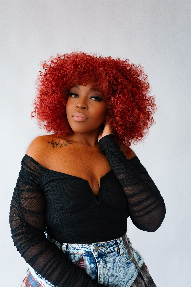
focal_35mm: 31
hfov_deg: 42.3
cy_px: 144
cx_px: 96
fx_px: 247
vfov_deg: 60.3
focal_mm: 31
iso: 4000
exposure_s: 1/160
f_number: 3.5
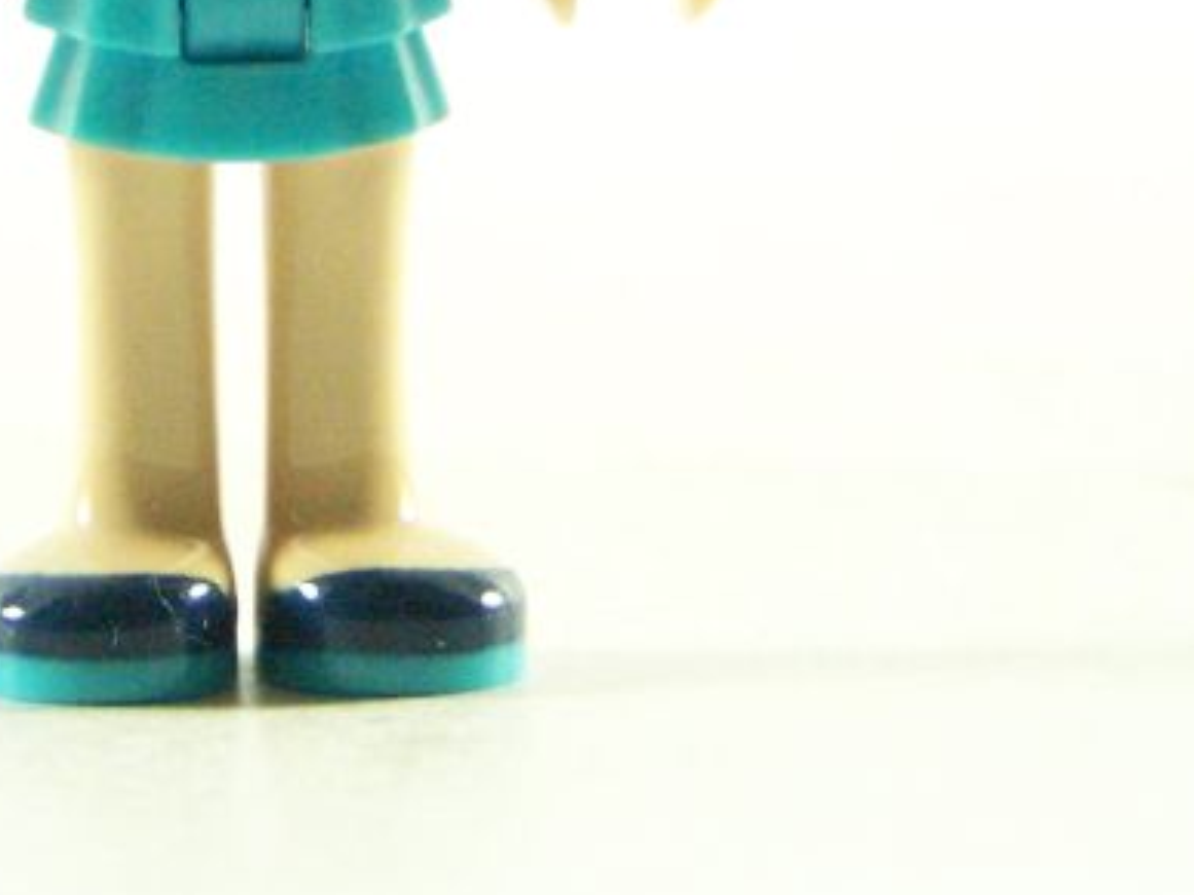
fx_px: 9586
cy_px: -219
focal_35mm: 278
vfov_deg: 5.3
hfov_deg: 7.1
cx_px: 250
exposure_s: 1/60
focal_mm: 17.5
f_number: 3.2
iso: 400
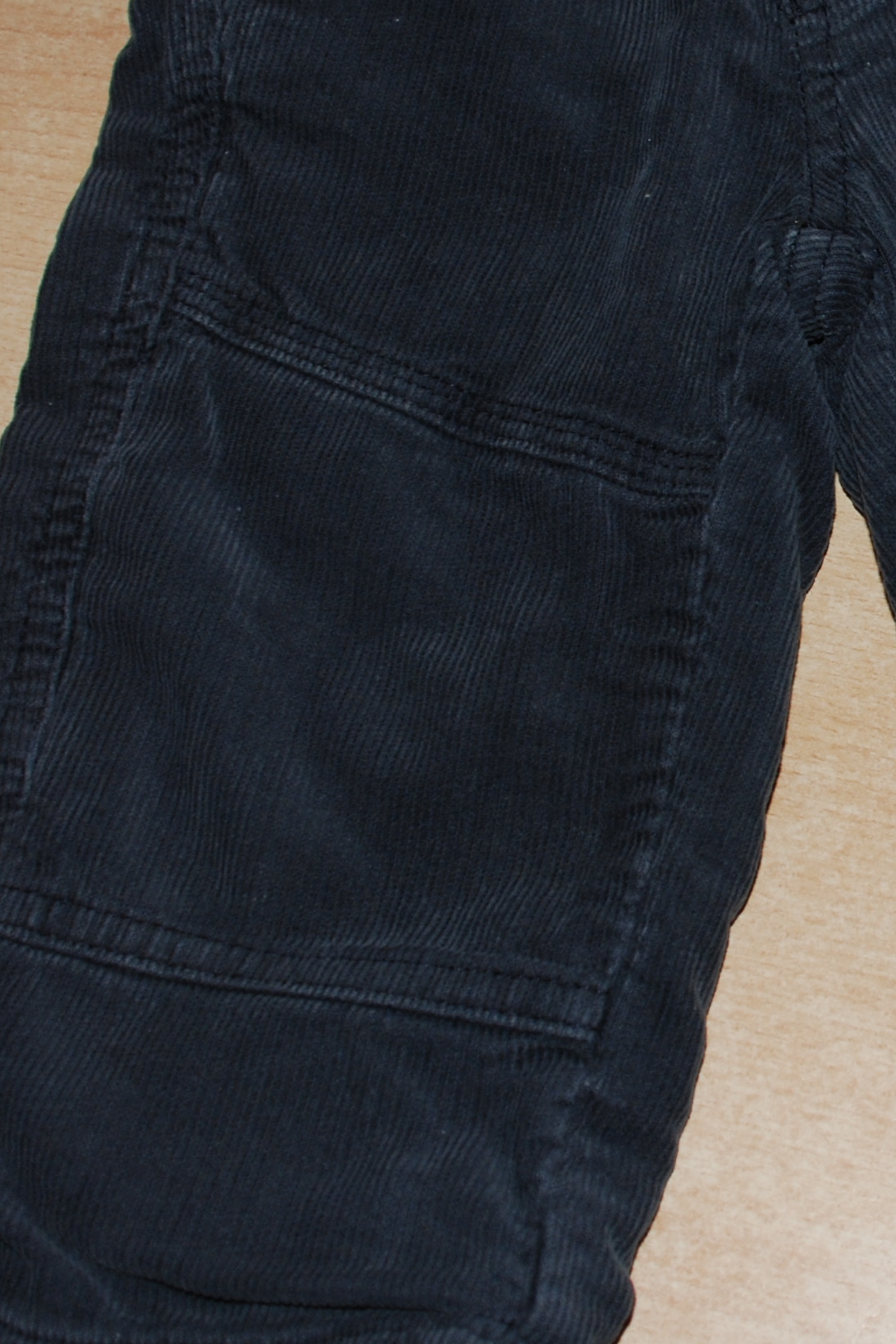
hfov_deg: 18.5
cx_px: 958
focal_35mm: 71
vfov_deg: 28.4
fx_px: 2650
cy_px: 529
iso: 200
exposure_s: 1/60
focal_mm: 20
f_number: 3.8
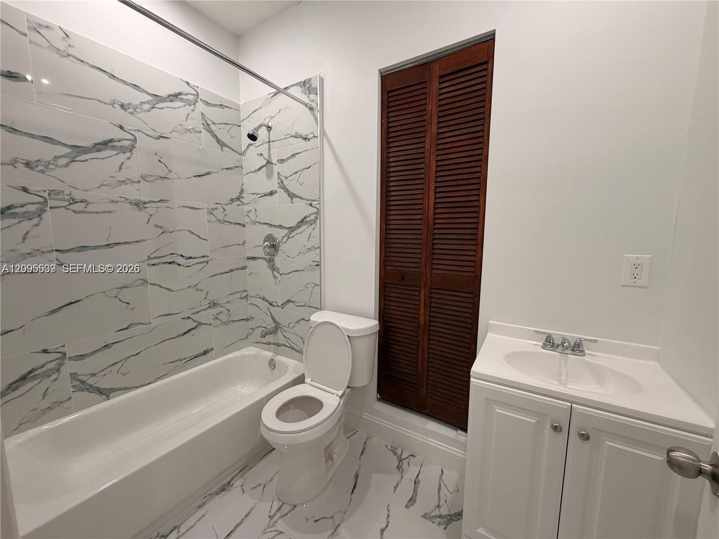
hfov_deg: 102.1
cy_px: 270
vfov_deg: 85.7
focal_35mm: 14
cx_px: 360
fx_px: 291
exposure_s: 1/120
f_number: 2.2
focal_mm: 2.22
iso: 250
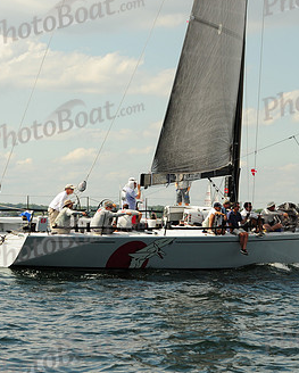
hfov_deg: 13.3
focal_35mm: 116
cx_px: 204
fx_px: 1281
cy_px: 166
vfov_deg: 16.6
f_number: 7.1
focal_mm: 70
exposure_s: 1/1250
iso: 320
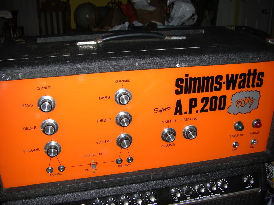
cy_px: 102
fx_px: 301
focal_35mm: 38
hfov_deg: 49.0
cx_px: 137
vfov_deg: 37.7
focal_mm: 6.3
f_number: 3.4
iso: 100
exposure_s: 1/60
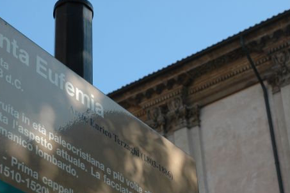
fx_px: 846
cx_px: 78
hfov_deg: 19.3
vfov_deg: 13.0
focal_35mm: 105
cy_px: 140
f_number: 9
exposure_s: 1/160
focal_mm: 44
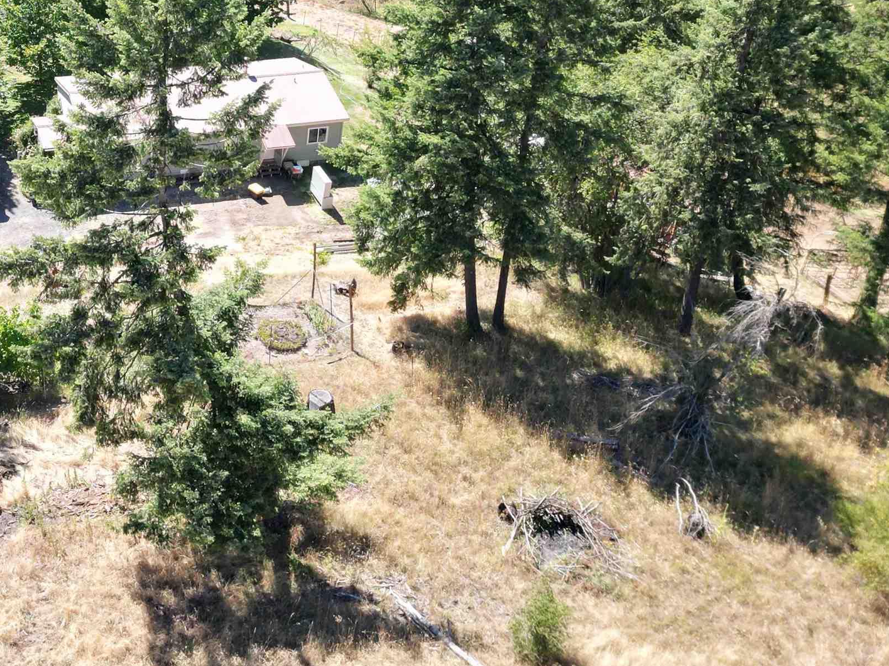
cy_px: 111
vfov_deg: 30.6
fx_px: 1181
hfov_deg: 39.3
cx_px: 150
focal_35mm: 46
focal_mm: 6.72
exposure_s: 1/1250
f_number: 1.7
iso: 140
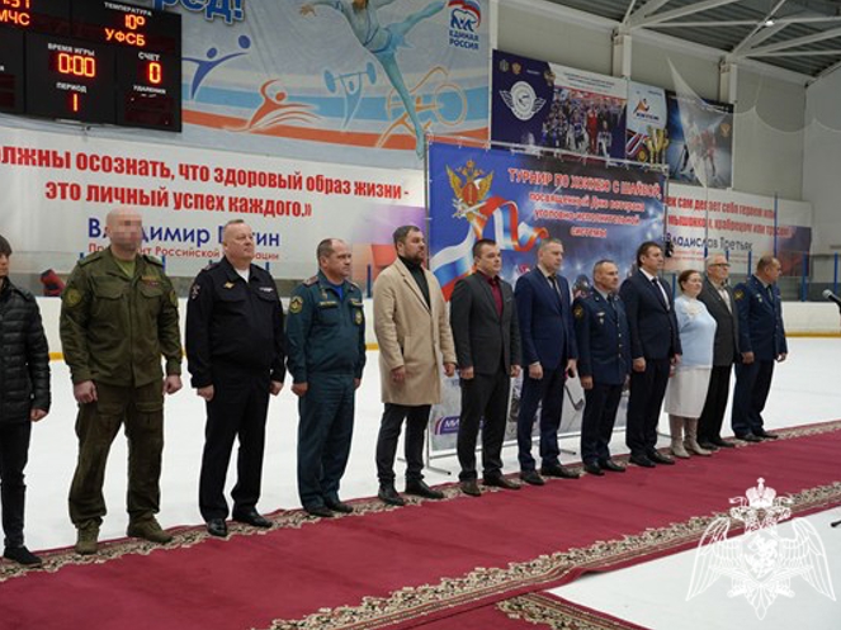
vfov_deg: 38.7
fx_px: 899
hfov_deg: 50.0
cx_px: 372
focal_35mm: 37
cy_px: 314
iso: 800
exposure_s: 1/160
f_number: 4
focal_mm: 34
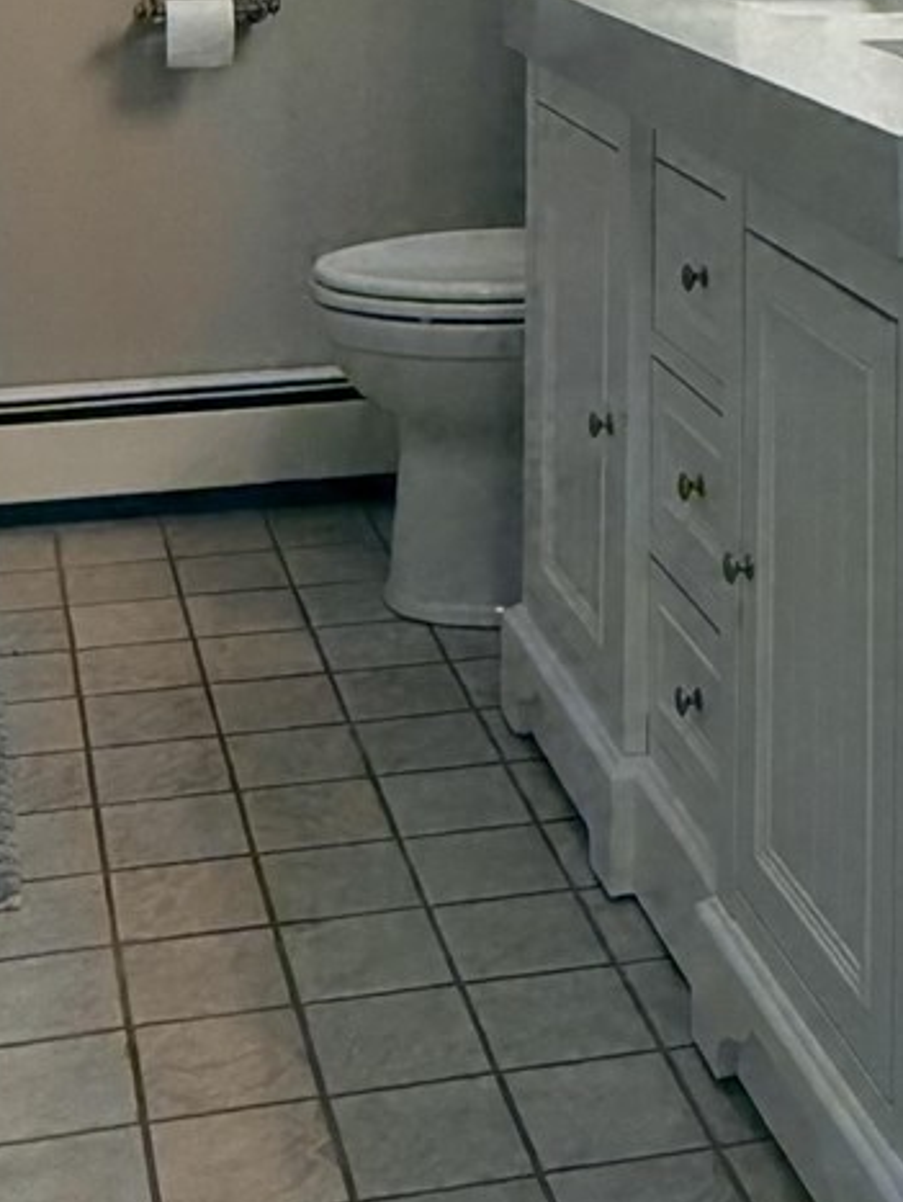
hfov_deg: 21.2
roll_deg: -0.1
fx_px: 2397
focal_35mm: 69
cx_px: 630
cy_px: -304
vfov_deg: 24.9
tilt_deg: +0.8
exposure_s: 1/60
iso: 200
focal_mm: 2.22
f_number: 2.2
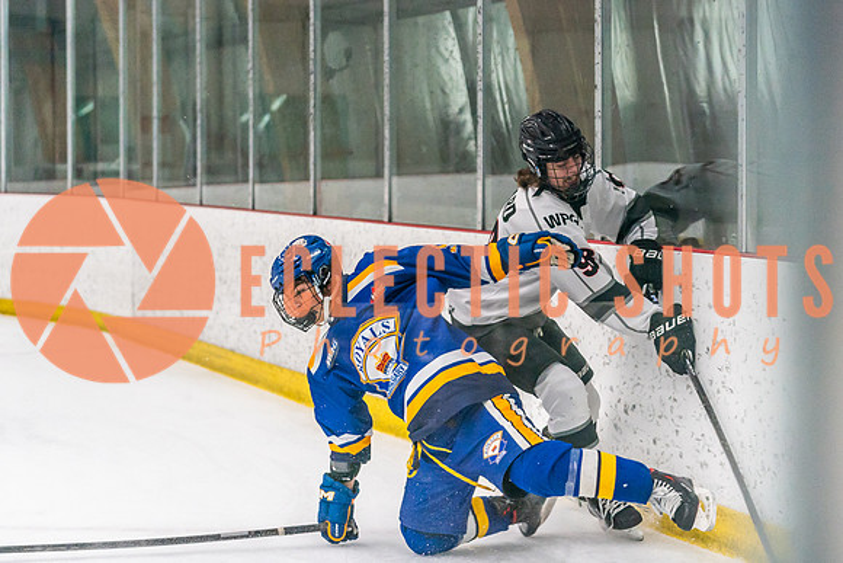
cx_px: 422
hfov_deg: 22.0
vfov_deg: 14.7
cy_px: 220
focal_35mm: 93
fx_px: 2173
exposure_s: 1/1250
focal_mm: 70
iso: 3200
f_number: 2.8
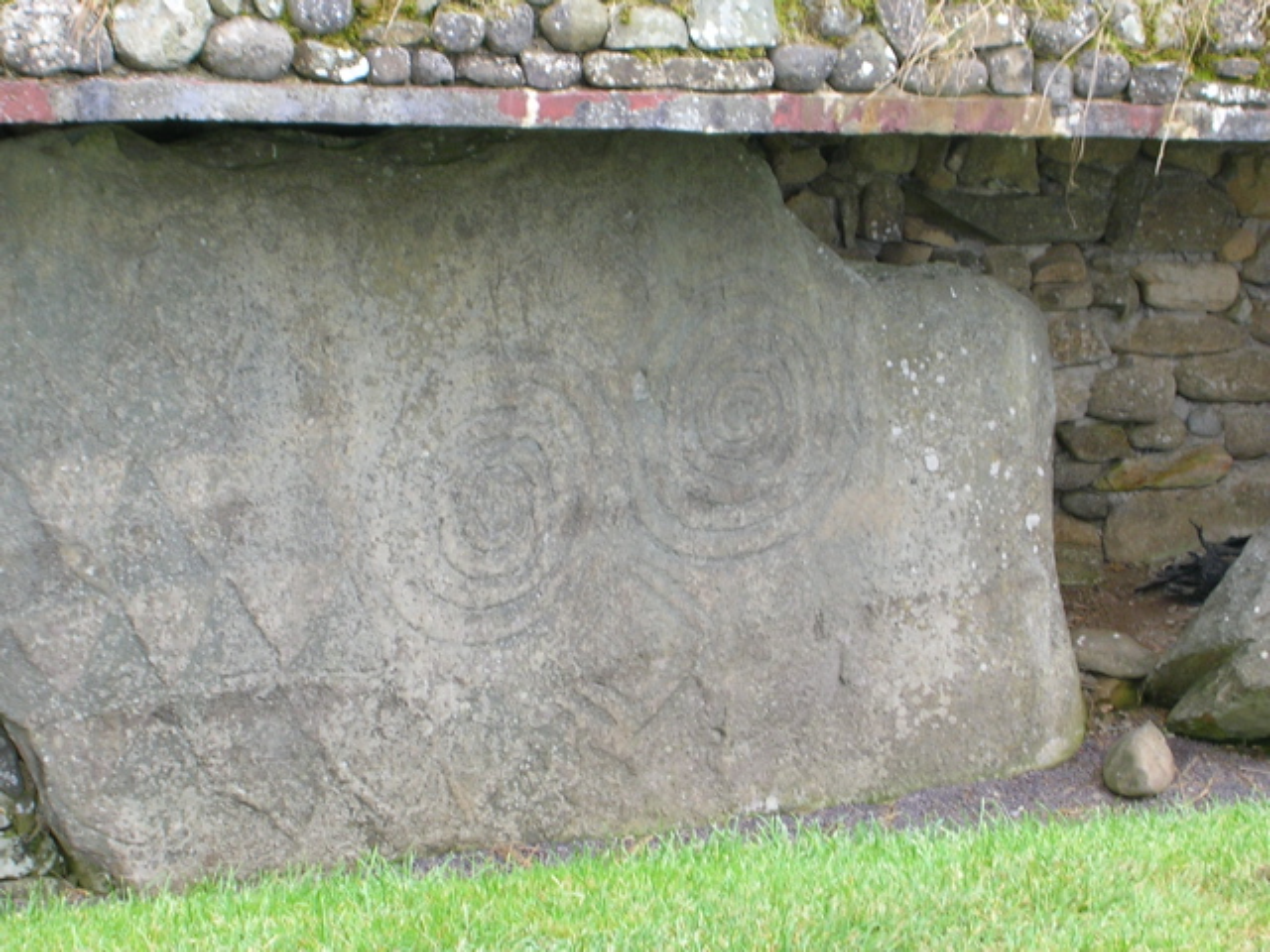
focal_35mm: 115
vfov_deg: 12.9
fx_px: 4219
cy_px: 476
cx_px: 635
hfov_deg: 17.1
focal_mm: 17.4
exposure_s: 1/24.9
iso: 50
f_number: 4.9
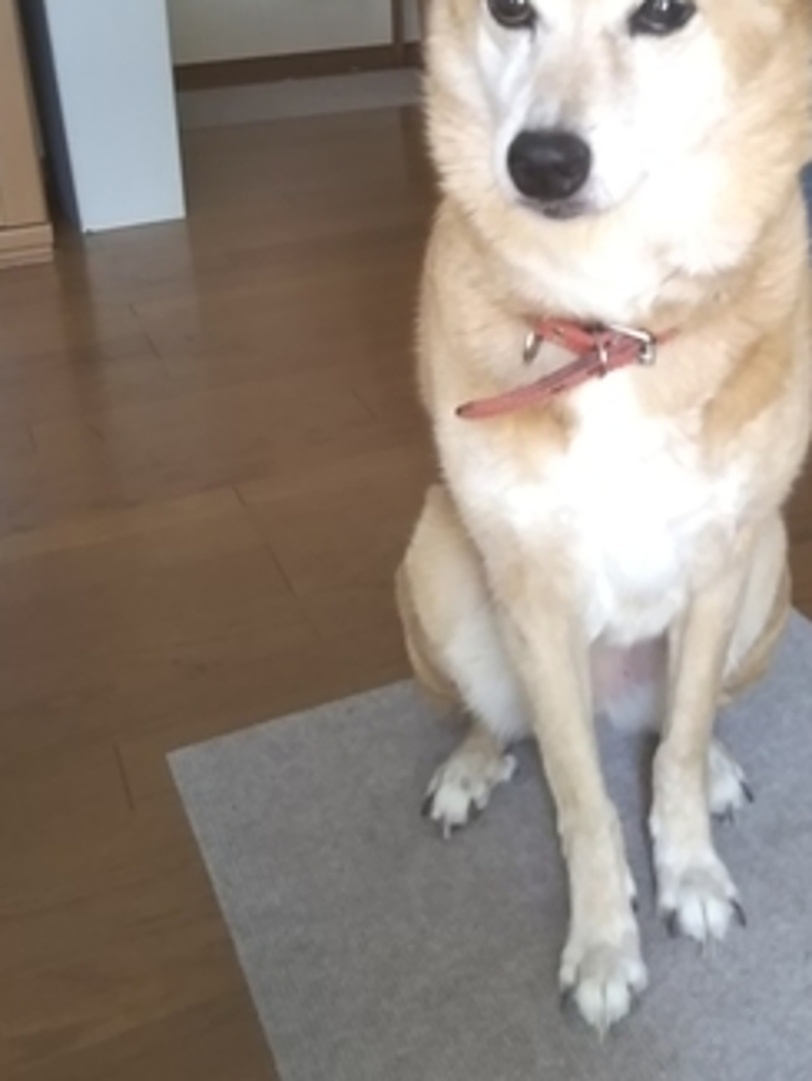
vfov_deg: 40.0
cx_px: 588
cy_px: 259
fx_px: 1437
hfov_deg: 31.1
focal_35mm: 46
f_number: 2.2
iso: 200
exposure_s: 1/30
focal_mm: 4
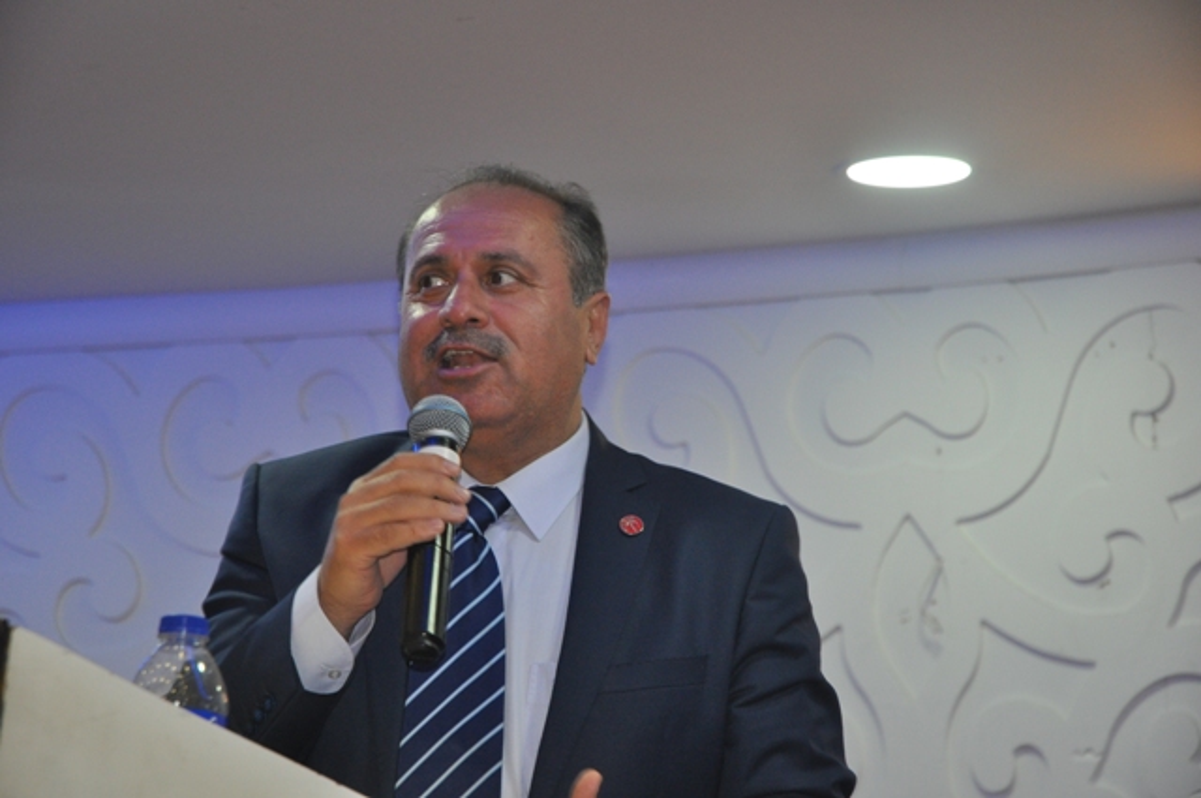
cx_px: 600
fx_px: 3249
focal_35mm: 98
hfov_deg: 20.9
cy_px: 399
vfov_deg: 14.0
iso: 800
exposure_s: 1/80
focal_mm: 65
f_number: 4.5
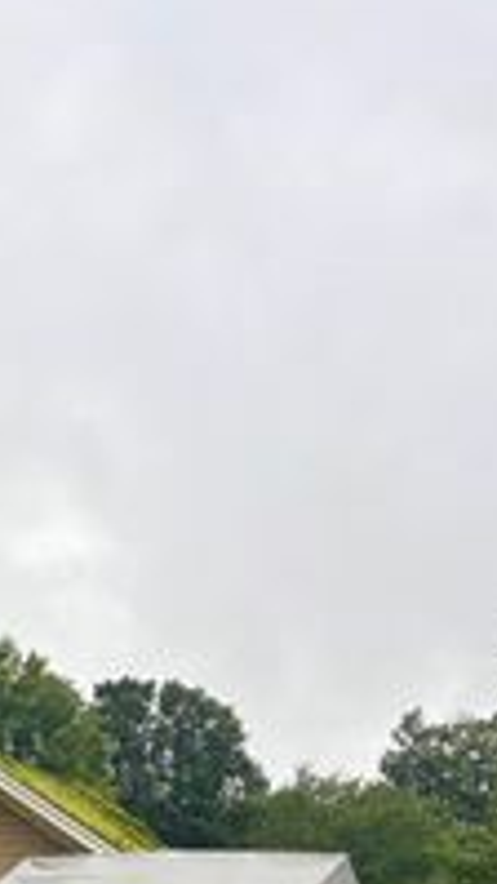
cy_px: 806
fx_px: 1663
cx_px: -422
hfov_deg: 14.7
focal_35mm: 71
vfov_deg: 28.5
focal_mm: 5.96
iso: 50
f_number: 1.6
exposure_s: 1/482
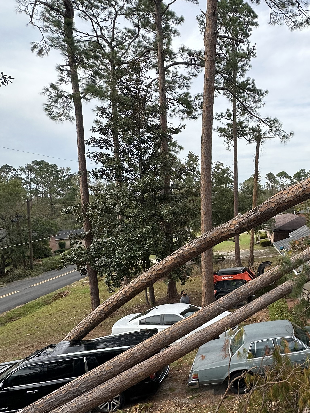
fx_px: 334
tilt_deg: -4.1
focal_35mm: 28
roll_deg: +1.8
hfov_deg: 43.9
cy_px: 219
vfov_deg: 63.4
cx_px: 296
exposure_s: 1/1033
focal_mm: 2.22
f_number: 2.2
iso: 50
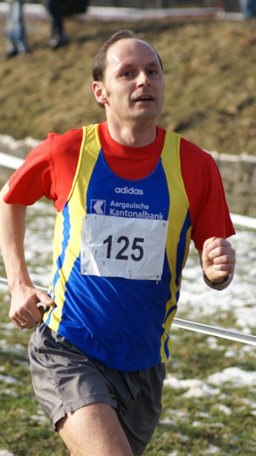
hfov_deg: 4.8
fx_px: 3054
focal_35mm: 253
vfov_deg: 8.5
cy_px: 228
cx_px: 112
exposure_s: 1/500
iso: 200
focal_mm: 160
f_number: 5.6
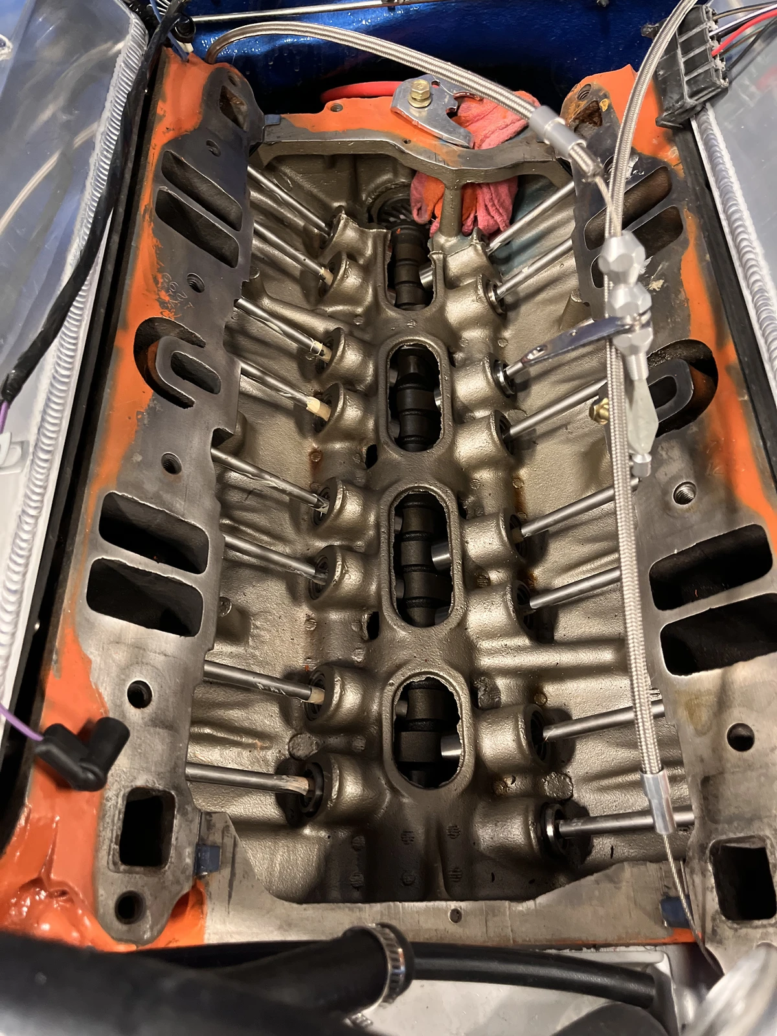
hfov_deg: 53.1
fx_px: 778
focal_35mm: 26
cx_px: 388
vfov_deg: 67.3
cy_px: 518
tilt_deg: -61.6
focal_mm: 5.1
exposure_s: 1/40
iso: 640
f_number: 1.6
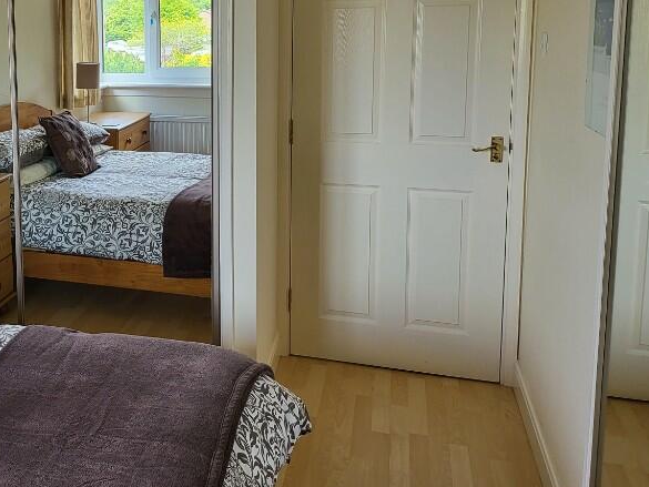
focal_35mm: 42
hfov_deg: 42.0
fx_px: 788
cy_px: 123
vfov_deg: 33.7
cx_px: 97
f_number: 1.8
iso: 125
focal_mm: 5
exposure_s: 1/100
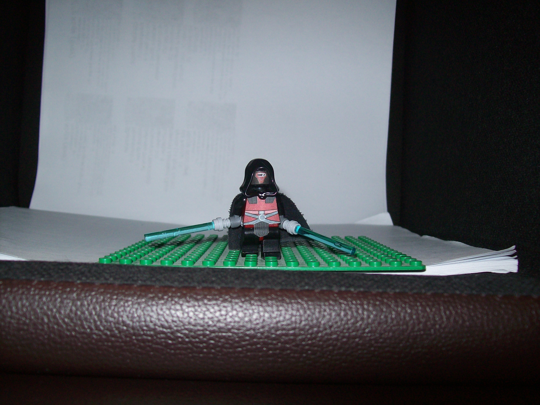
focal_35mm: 36
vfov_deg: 39.7
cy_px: 202
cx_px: 270
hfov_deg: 51.4
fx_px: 562
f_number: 2.7
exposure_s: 1/64
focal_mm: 6
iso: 80
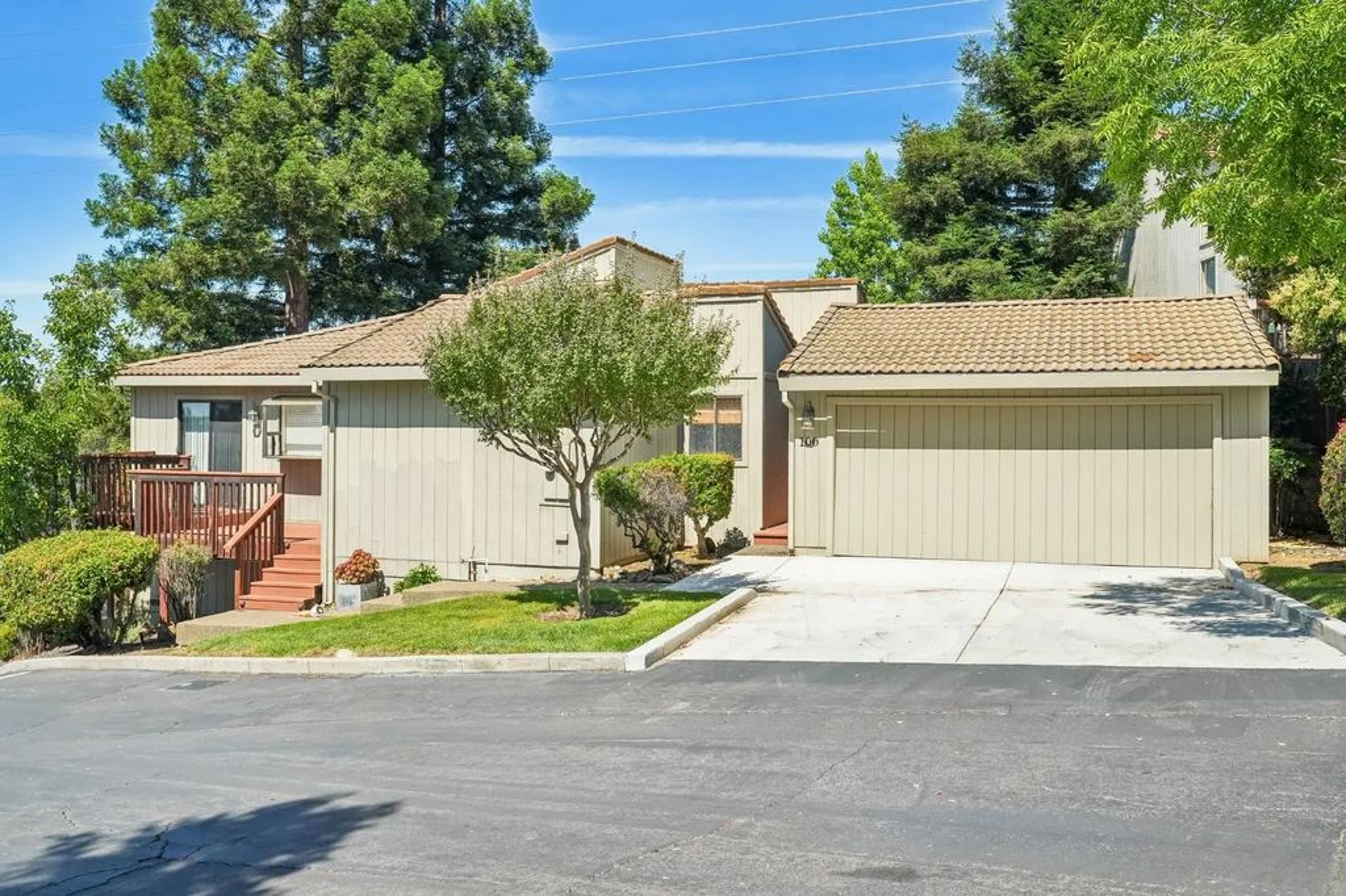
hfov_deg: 58.7
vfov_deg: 41.1
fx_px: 1196
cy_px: 448
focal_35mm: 32
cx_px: 673
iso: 400
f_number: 8
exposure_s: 1/800
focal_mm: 32
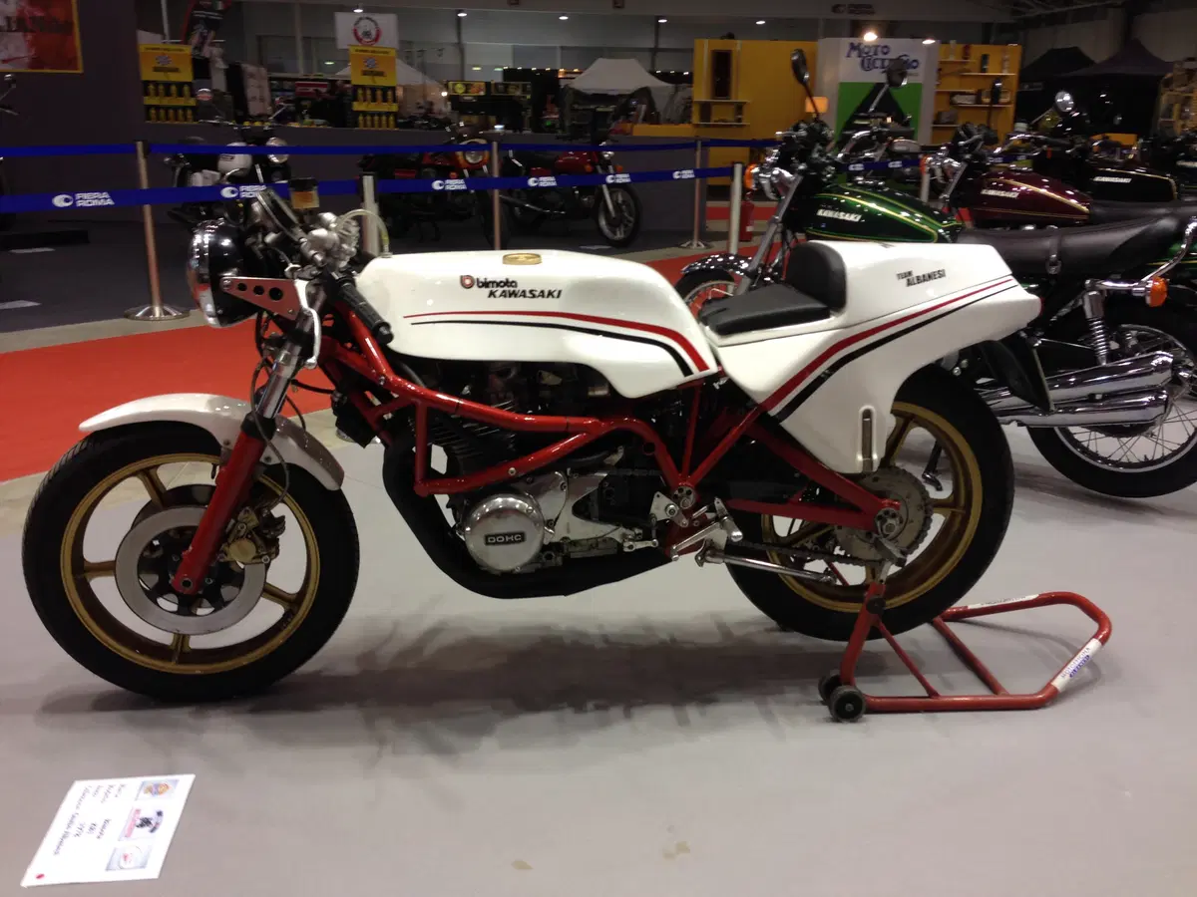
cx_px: 598
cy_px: 448
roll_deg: -0.1
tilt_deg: -18.9
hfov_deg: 55.4
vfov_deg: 42.9
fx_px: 1141
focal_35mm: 33
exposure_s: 1/30
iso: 50
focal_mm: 4.12
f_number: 2.4
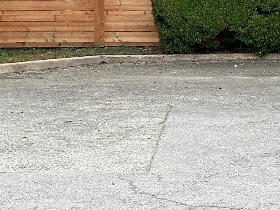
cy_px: -99
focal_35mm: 153
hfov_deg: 12.9
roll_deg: -0.9
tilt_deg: +1.7
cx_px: 179
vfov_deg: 9.4
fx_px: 1237
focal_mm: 6.86
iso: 64
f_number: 1.78
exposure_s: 1/172
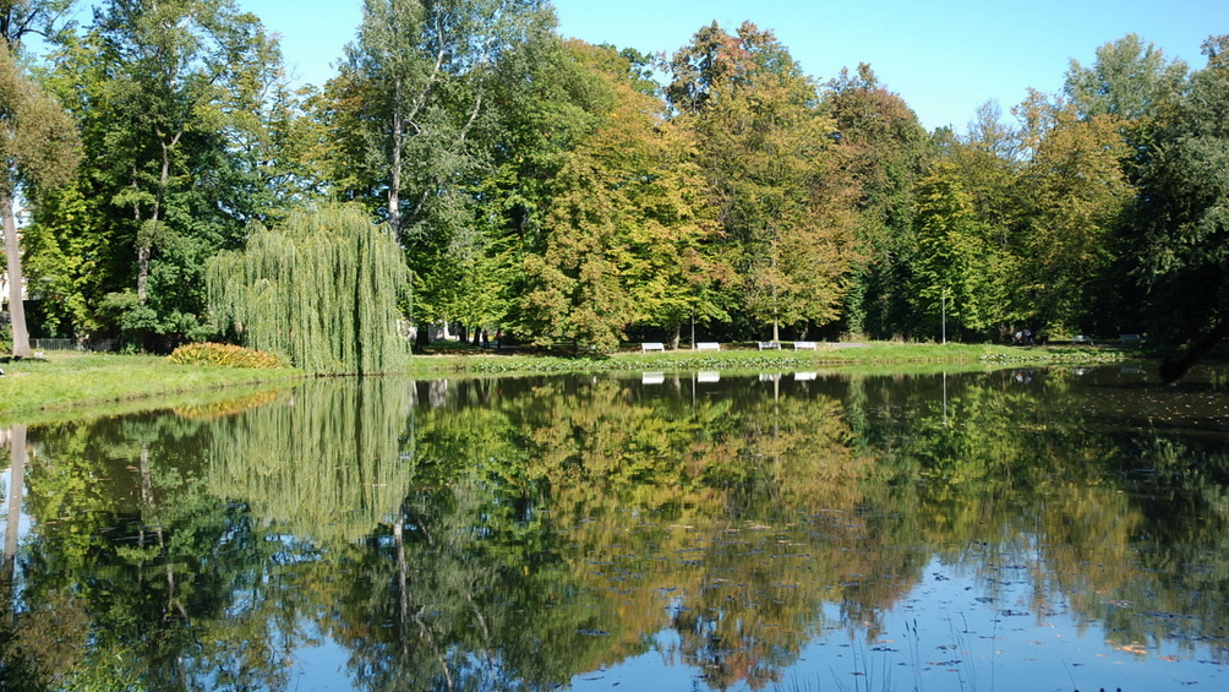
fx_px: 1517
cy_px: 321
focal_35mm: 47
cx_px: 614
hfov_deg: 44.1
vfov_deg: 25.7
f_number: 6.3
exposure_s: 1/160
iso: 100
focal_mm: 29
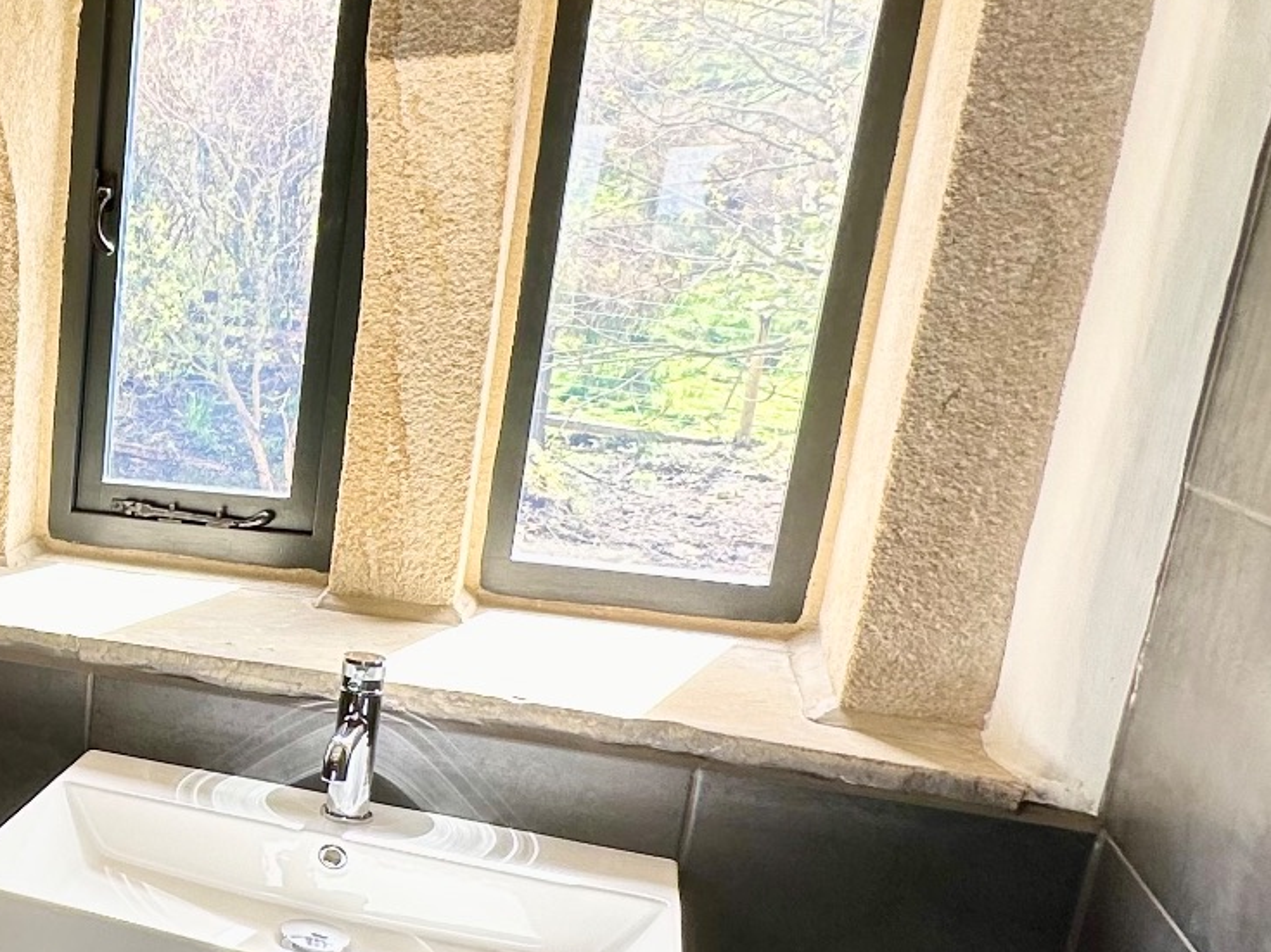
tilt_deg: -14.1
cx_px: -344
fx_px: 1432
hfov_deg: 34.9
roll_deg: +0.3
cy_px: 612
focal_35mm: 39
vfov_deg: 36.5
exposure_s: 1/99
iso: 40
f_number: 2.2
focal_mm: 2.22
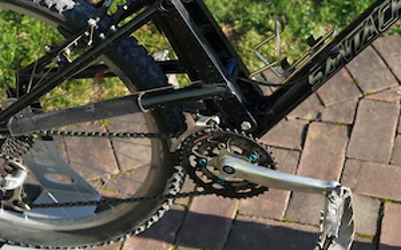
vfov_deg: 18.7
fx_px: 743
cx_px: 298
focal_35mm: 68
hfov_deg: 29.8
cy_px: 9
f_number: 3.2
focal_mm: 25
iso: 400
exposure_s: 1/1250
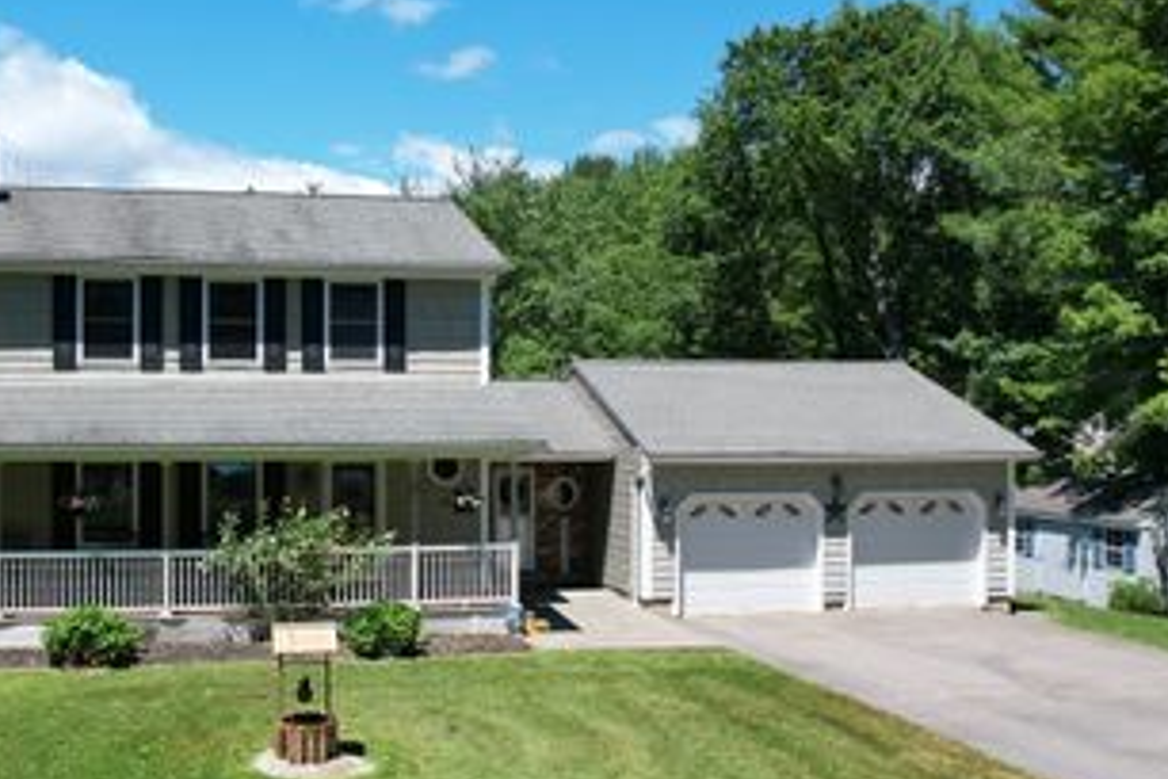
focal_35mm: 36
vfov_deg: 36.9
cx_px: 366
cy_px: 399
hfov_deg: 51.9
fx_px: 1168
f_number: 2.8
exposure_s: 1/1500
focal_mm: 8.38
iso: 110
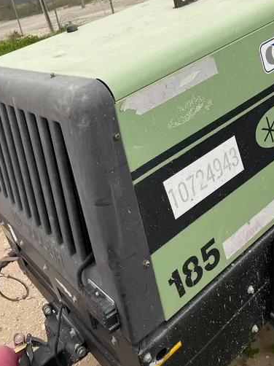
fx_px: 401
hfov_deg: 37.6
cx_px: 111
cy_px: 108
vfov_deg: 47.8
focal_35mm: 38
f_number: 1.6
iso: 32
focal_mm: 4.2
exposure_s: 1/128
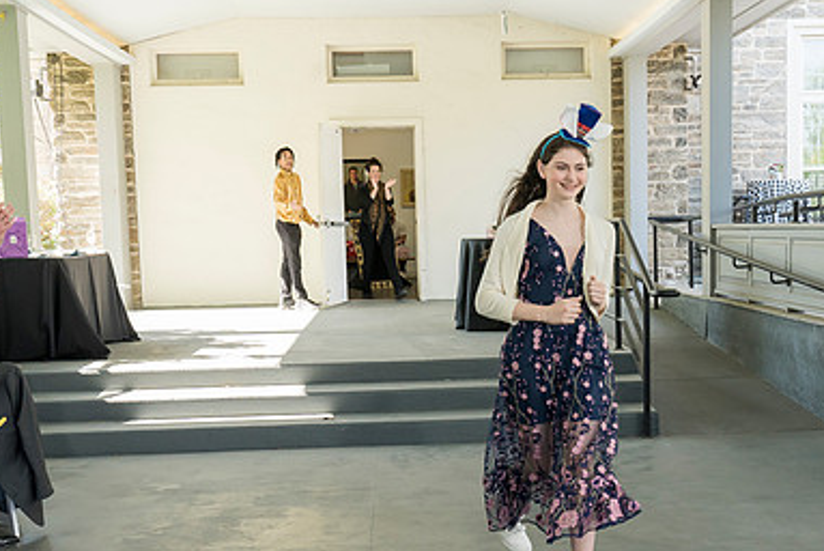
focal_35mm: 59
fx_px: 1351
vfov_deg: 22.9
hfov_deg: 33.8
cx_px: 506
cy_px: 399
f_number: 6.3
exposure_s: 1/160
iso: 1250
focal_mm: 39
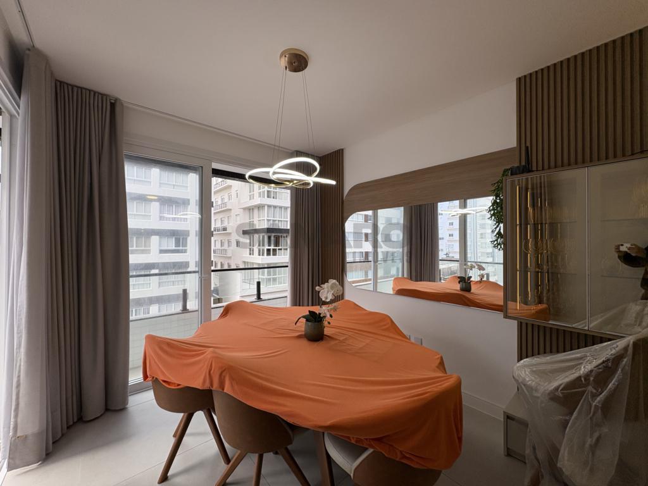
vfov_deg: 85.7
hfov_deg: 102.1
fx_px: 262
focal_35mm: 14
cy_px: 243
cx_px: 324
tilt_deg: -0.3
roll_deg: +0.3
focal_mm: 2.22
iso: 64
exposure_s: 1/313
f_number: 2.2
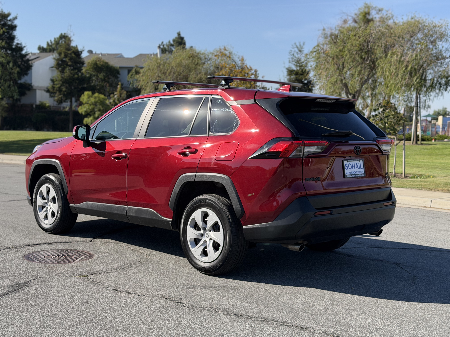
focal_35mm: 48
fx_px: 624
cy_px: 168
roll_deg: -0.9
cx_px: 225
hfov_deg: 39.7
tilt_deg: -4.4
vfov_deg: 30.3
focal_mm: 6.76
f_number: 1.78
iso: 80
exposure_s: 1/3096
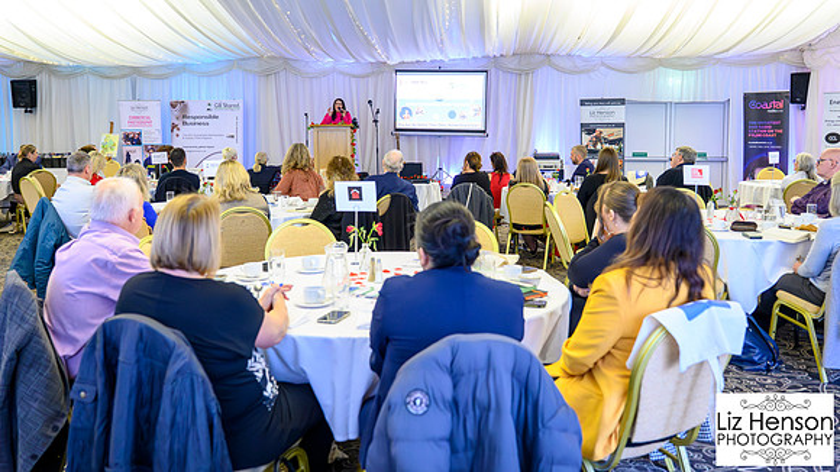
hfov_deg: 61.1
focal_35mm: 32
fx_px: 712
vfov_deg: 36.6
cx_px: 424
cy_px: 193
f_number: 3.5
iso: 12800
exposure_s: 1/100
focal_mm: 30
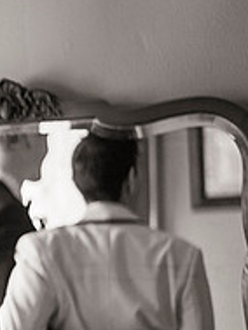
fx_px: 1488
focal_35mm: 156
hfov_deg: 9.0
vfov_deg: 12.6
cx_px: -232
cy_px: 209
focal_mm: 50
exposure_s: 1/500
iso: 1000
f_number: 1.8
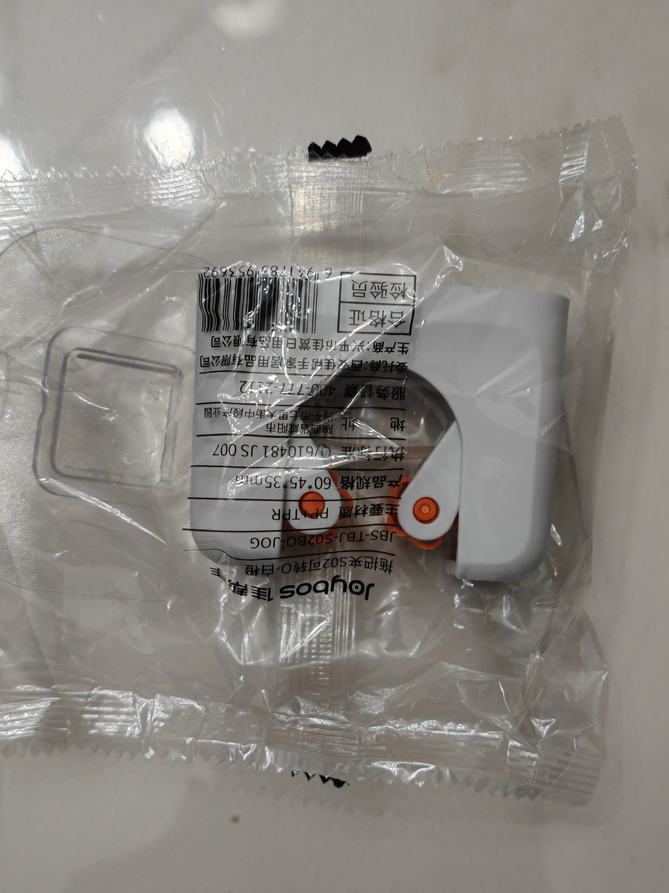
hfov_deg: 23.3
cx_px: 334
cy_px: 446
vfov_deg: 30.7
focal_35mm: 63
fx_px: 1623
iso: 250
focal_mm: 6.12
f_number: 1.9
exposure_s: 1/100
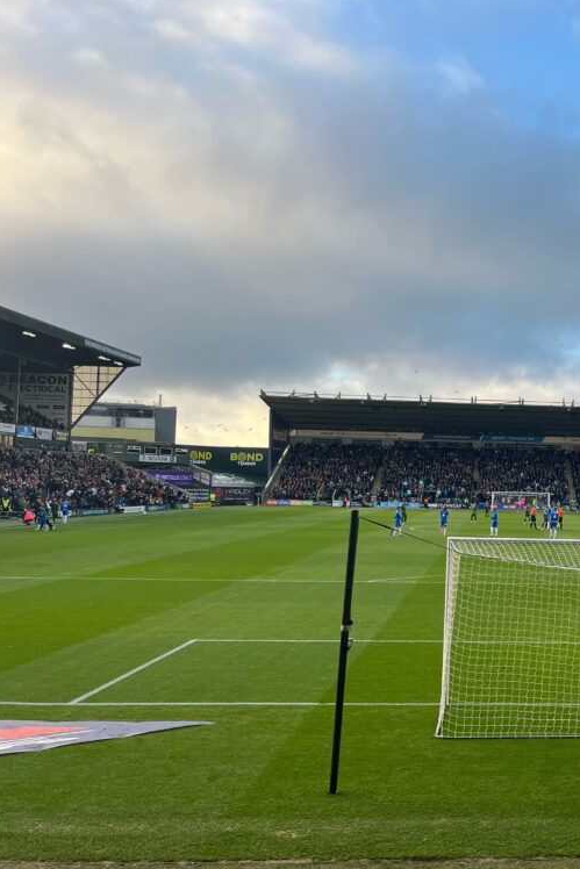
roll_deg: -0.4
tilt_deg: +1.1
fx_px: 894
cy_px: 441
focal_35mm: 37
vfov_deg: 51.9
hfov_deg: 33.1
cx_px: 573
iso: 50
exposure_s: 1/935
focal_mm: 5.1
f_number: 1.6
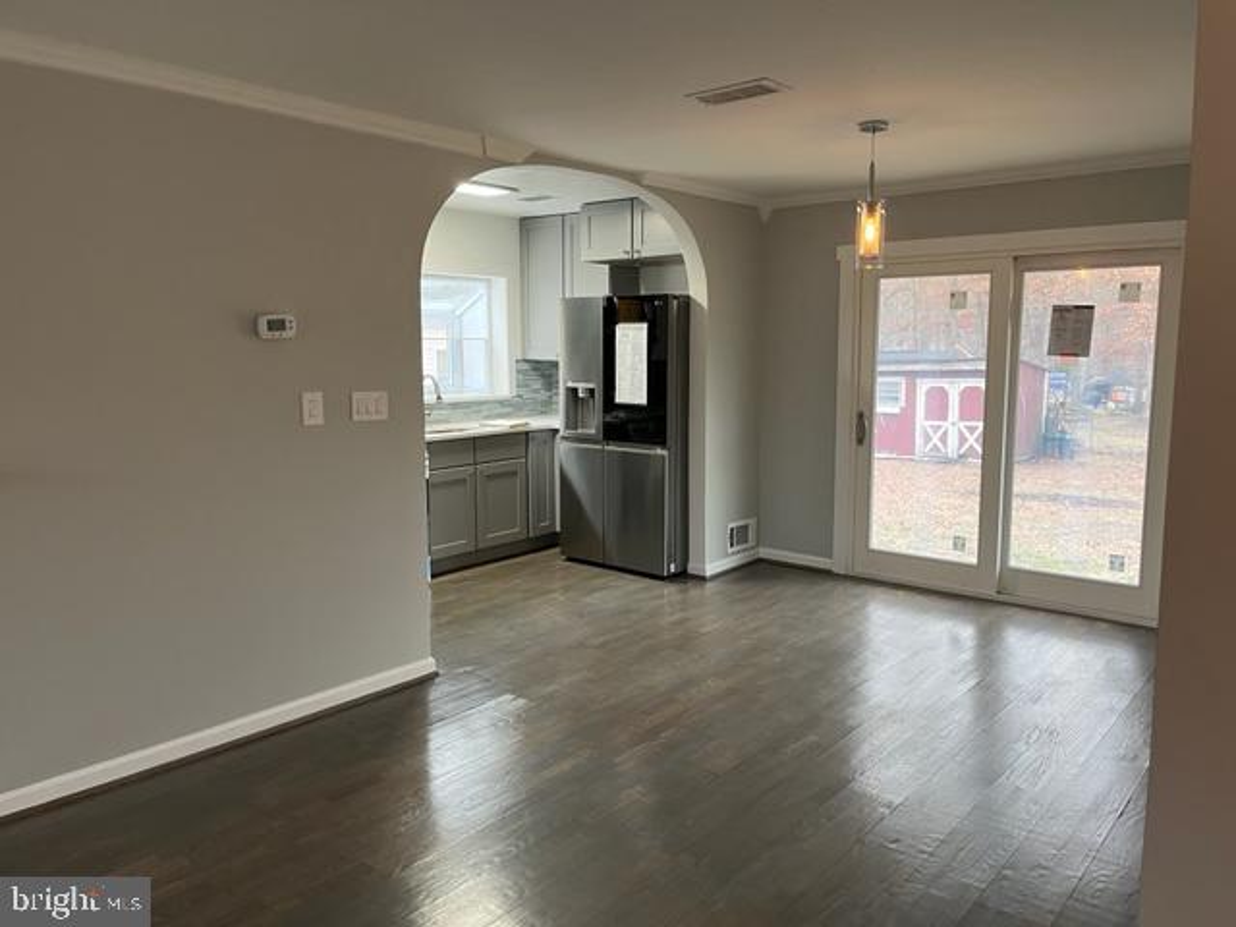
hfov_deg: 67.3
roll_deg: -0.2
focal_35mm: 26
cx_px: 618
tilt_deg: -6.1
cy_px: 464
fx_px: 928
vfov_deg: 53.1
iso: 160
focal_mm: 5.1
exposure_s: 1/60
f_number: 1.6
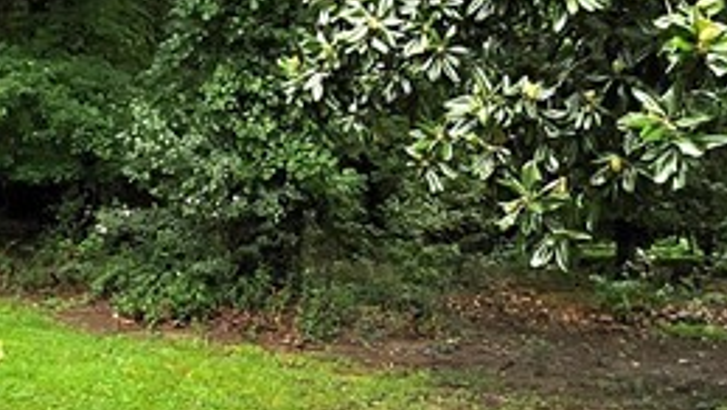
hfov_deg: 37.0
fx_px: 1080
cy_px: 160
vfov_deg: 21.4
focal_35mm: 56
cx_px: 281
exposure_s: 1/400
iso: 40
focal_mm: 1.74
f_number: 2.2
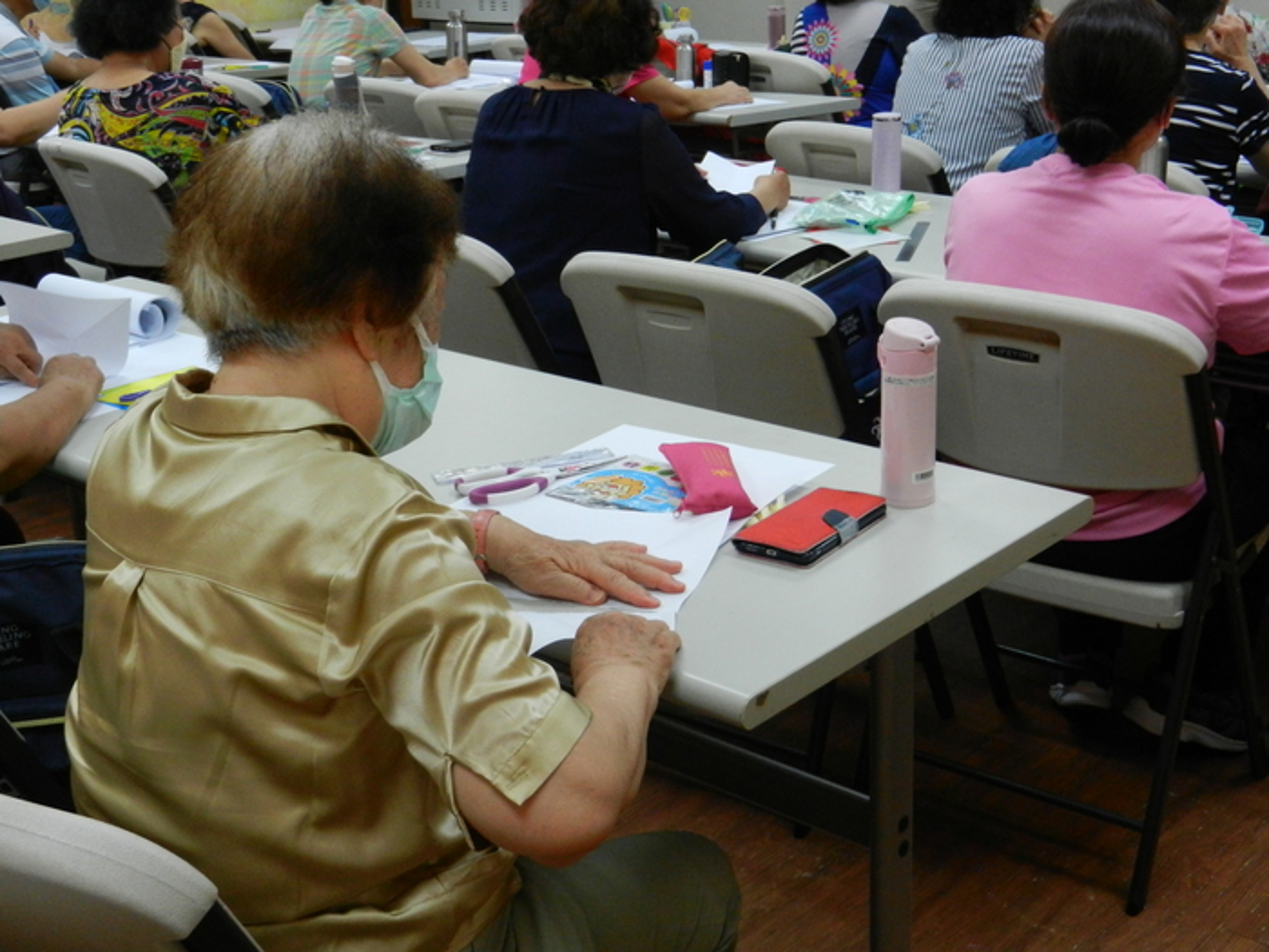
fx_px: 1650
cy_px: 476
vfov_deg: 32.2
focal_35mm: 45
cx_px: 634
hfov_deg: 42.1
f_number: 4.2
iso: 640
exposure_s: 1/80
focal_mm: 8.2
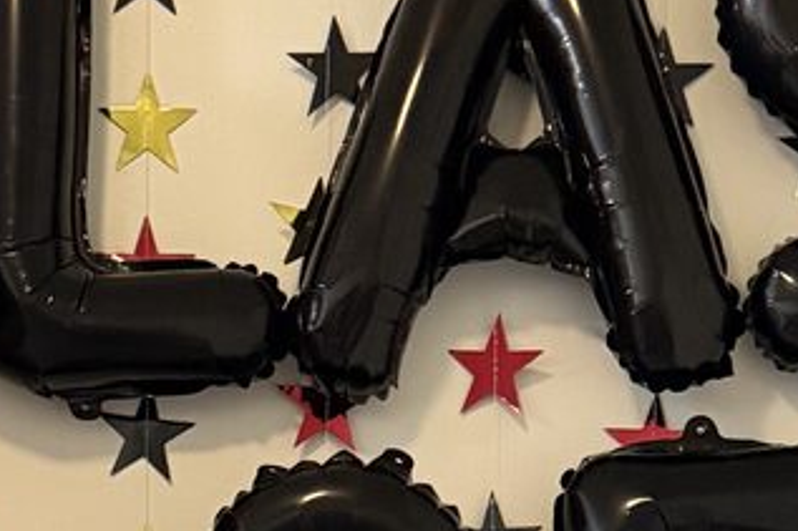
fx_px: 2791
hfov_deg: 16.3
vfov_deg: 9.2
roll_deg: -0.6
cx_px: 317
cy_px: 1462
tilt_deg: -7.5
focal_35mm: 126
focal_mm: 6.76
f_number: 1.78
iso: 640
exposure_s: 1/60
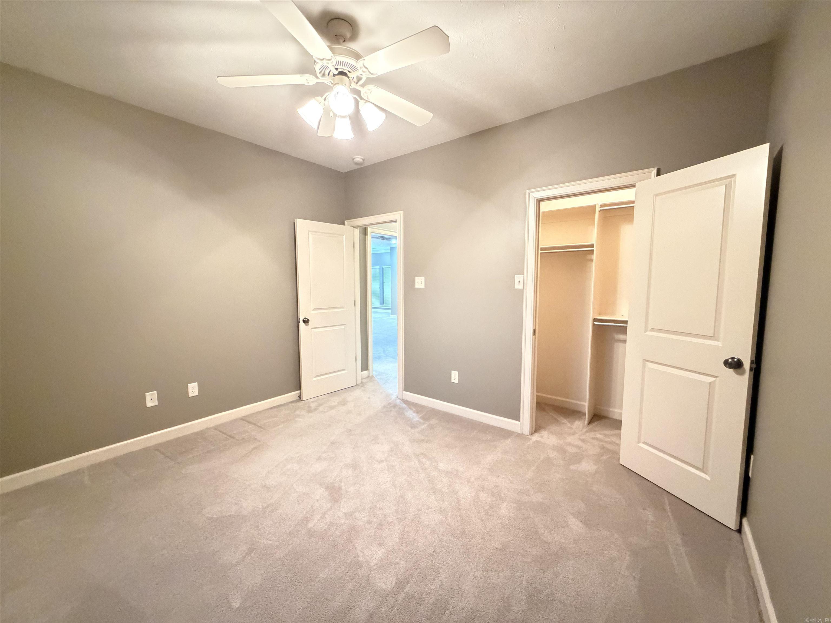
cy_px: 312
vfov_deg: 85.7
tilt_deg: -4.5
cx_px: 416
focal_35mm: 14
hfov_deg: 102.1
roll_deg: +0.4
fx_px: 336
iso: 1250
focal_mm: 2.22
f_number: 2.2
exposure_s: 1/30
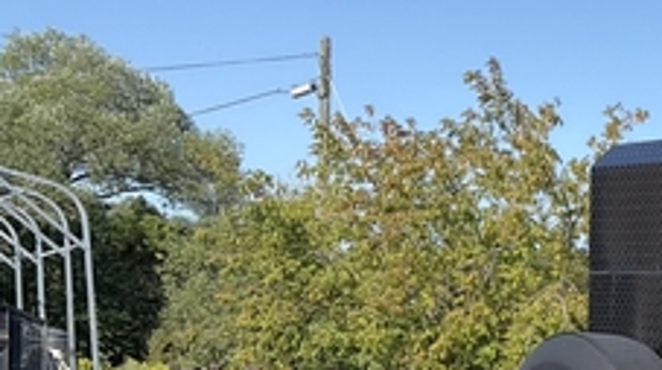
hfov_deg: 18.2
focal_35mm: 100
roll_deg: -1.9
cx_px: 1079
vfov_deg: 11.7
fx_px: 1753
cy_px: 495
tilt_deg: -2.4
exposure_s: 1/2283
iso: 50
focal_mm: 5.96
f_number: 1.6
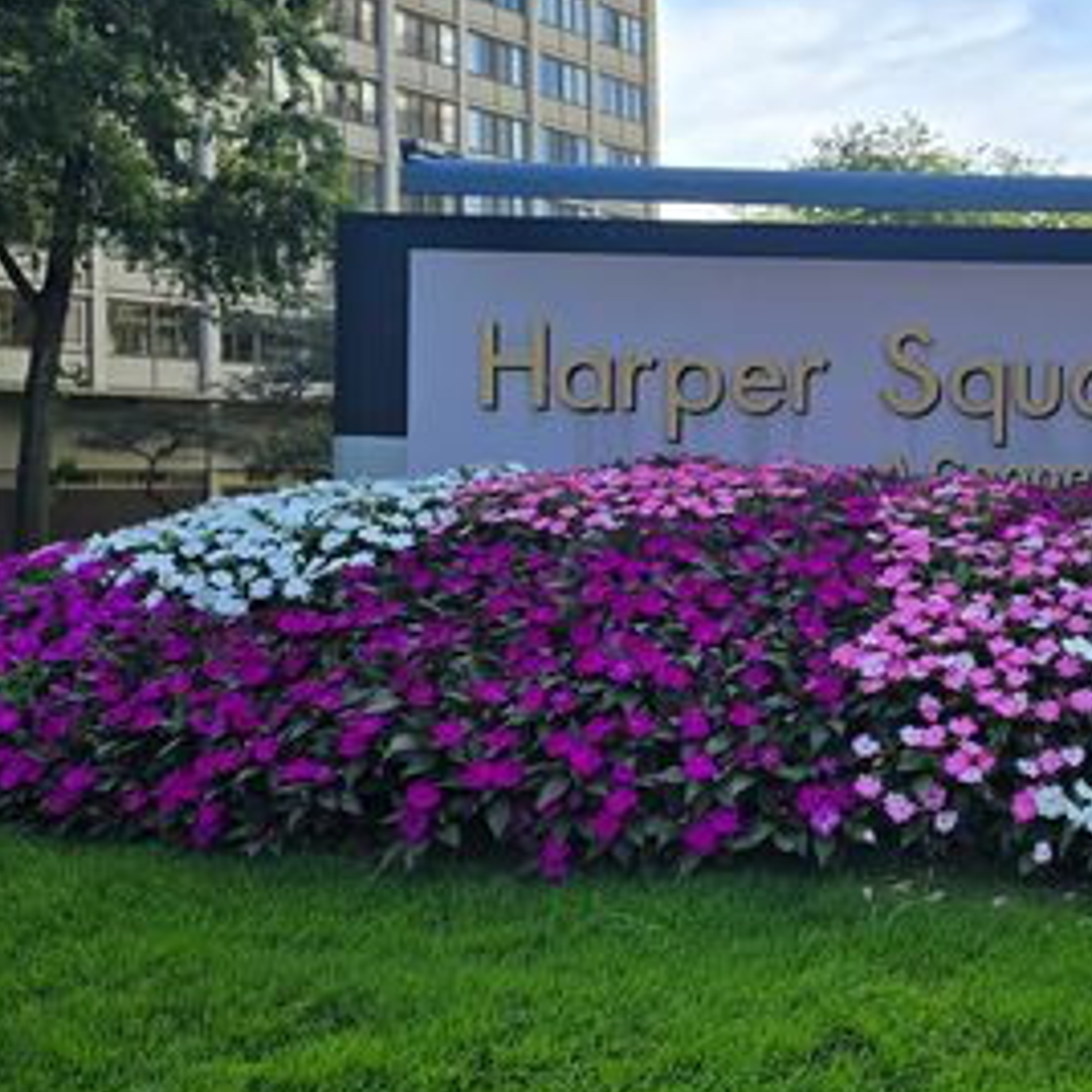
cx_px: 839
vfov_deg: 43.7
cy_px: 448
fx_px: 1356
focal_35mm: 38
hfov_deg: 42.3
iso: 12
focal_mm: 6.3
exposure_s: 1/582
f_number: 1.7
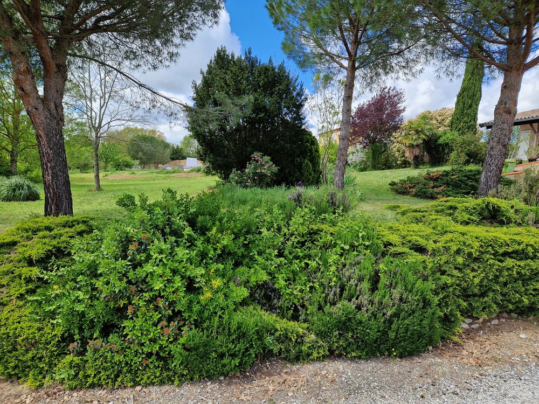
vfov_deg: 58.9
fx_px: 358
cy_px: 202
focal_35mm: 23
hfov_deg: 73.9
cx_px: 270
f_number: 1.8
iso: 50
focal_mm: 5.4
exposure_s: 1/738
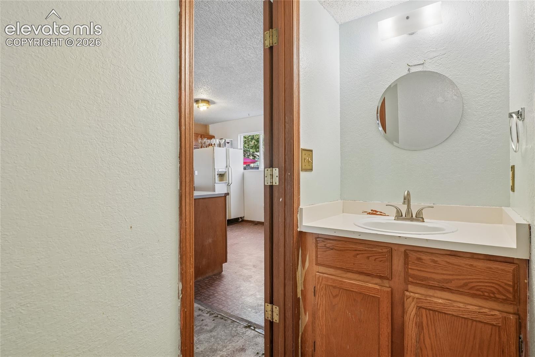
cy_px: 178
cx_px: 268
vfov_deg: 72.1
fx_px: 245
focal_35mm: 16
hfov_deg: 95.0
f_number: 8
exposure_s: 1/30
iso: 400
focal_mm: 11
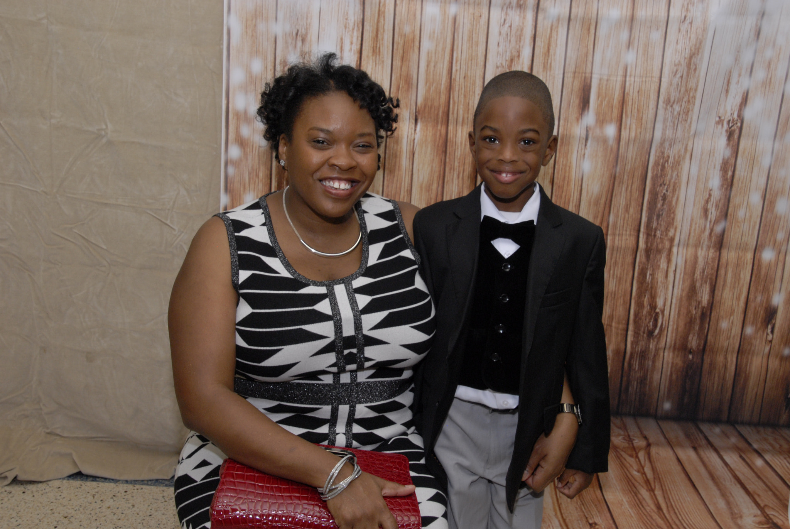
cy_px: 264
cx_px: 395
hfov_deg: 41.1
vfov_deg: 28.2
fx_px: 1055
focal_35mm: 48
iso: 500
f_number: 10
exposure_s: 1/80
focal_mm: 32
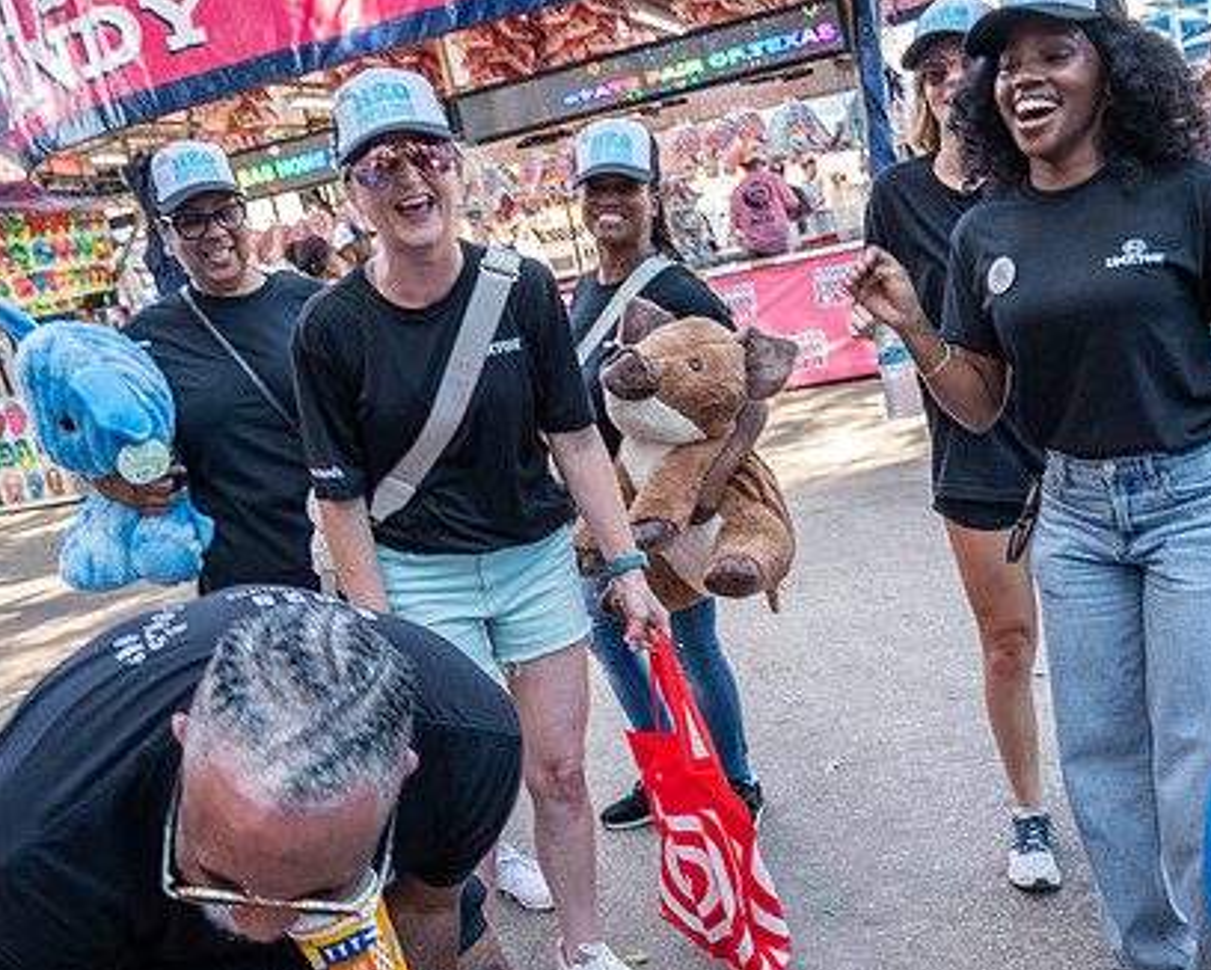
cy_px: 521
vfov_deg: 45.8
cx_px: 668
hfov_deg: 55.5
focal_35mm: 32
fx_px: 1148
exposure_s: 1/200
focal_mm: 24
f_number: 5.6
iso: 500
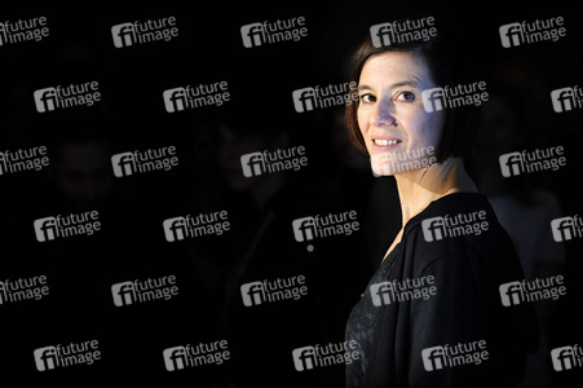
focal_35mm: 200
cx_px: 292
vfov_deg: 6.9
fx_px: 3236
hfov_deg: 10.3
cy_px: 194
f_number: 6.3
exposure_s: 1/320
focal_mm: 200
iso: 200
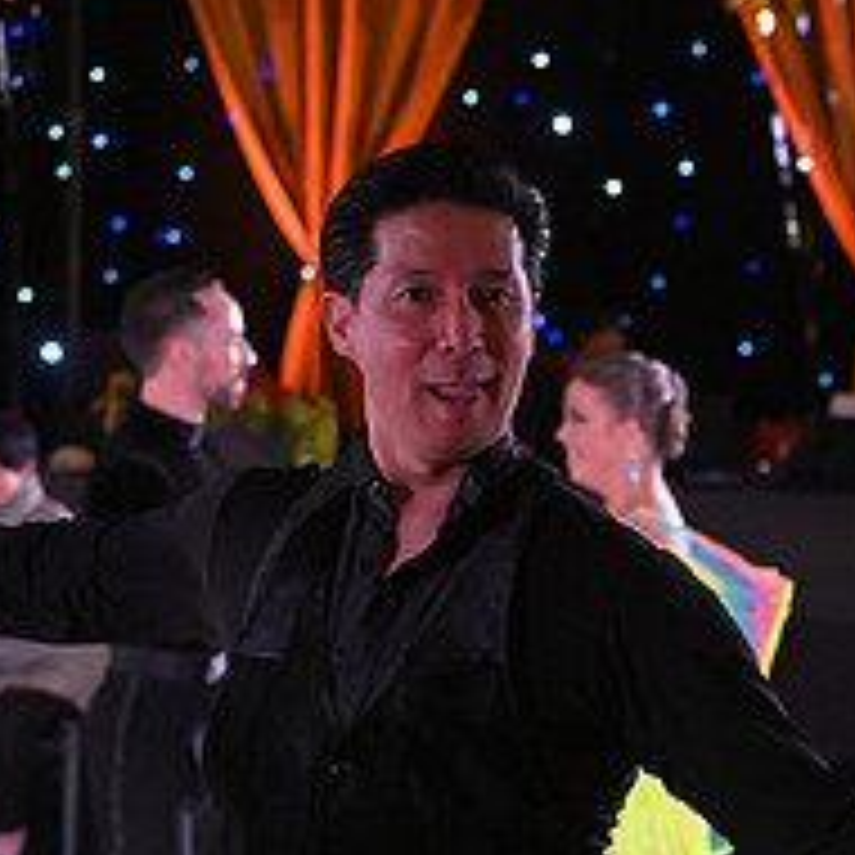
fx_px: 5812
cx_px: 817
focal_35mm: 208
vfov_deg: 8.3
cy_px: 1048
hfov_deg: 8.4
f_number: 5
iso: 3200
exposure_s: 1/400
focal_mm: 80
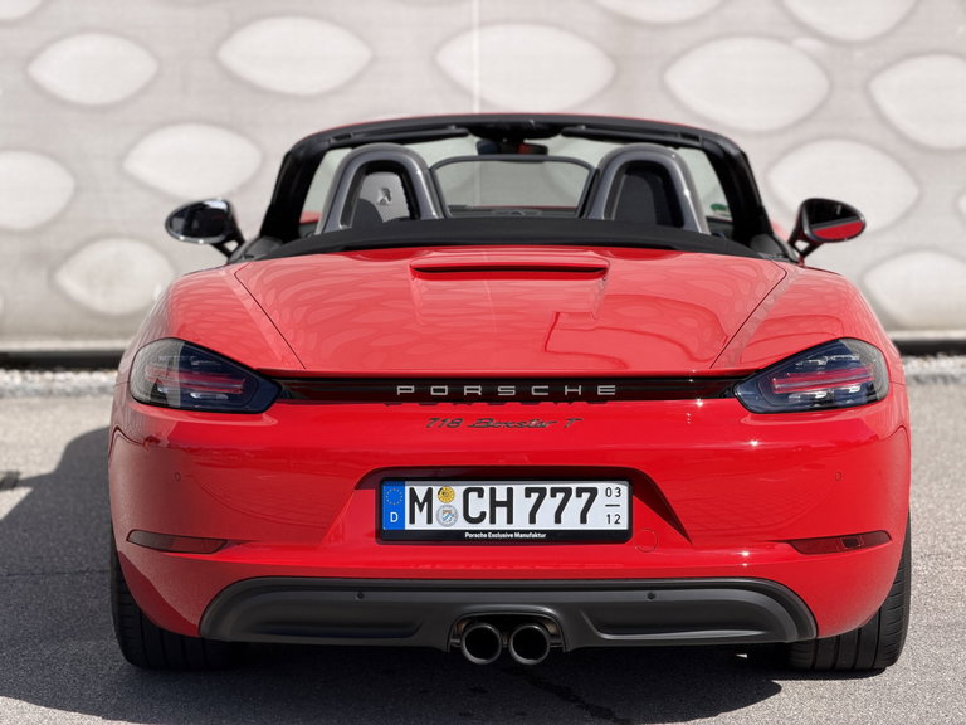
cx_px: 483
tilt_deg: -8.7
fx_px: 2791
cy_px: 362
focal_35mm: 100
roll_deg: +0.6
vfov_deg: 14.8
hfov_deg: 19.6
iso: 25
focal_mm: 16.89
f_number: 2.8
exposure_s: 1/638
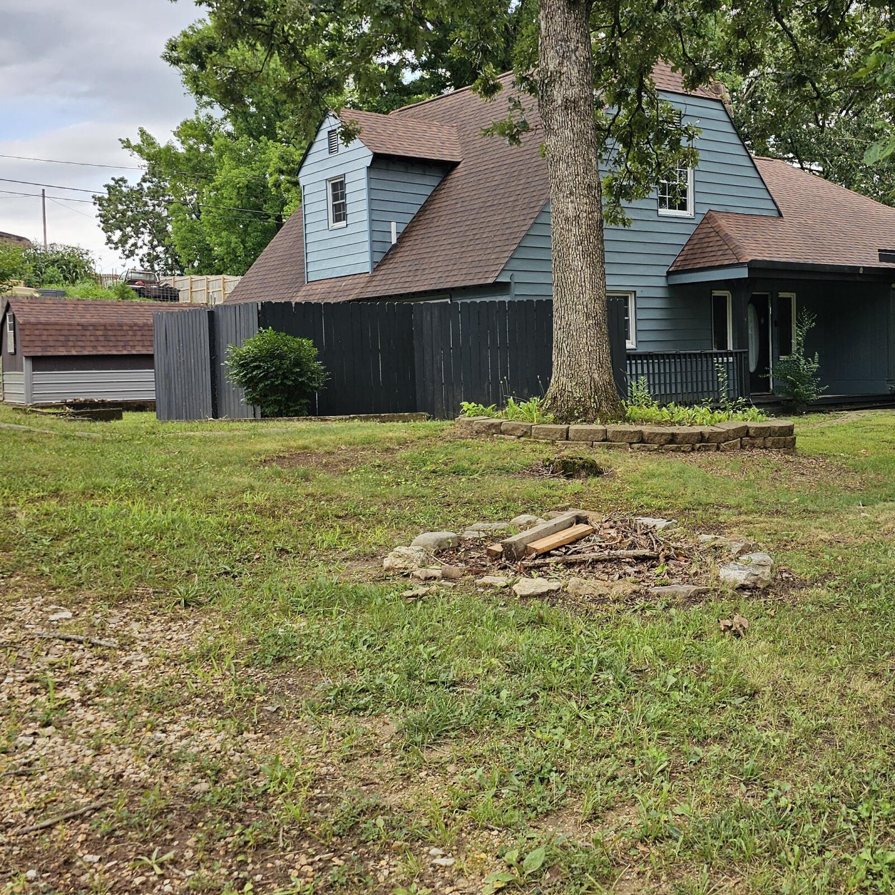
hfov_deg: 42.8
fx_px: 1112
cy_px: 378
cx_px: 641
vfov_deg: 43.7
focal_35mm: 38
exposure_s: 1/242
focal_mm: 6.3
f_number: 1.7
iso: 10
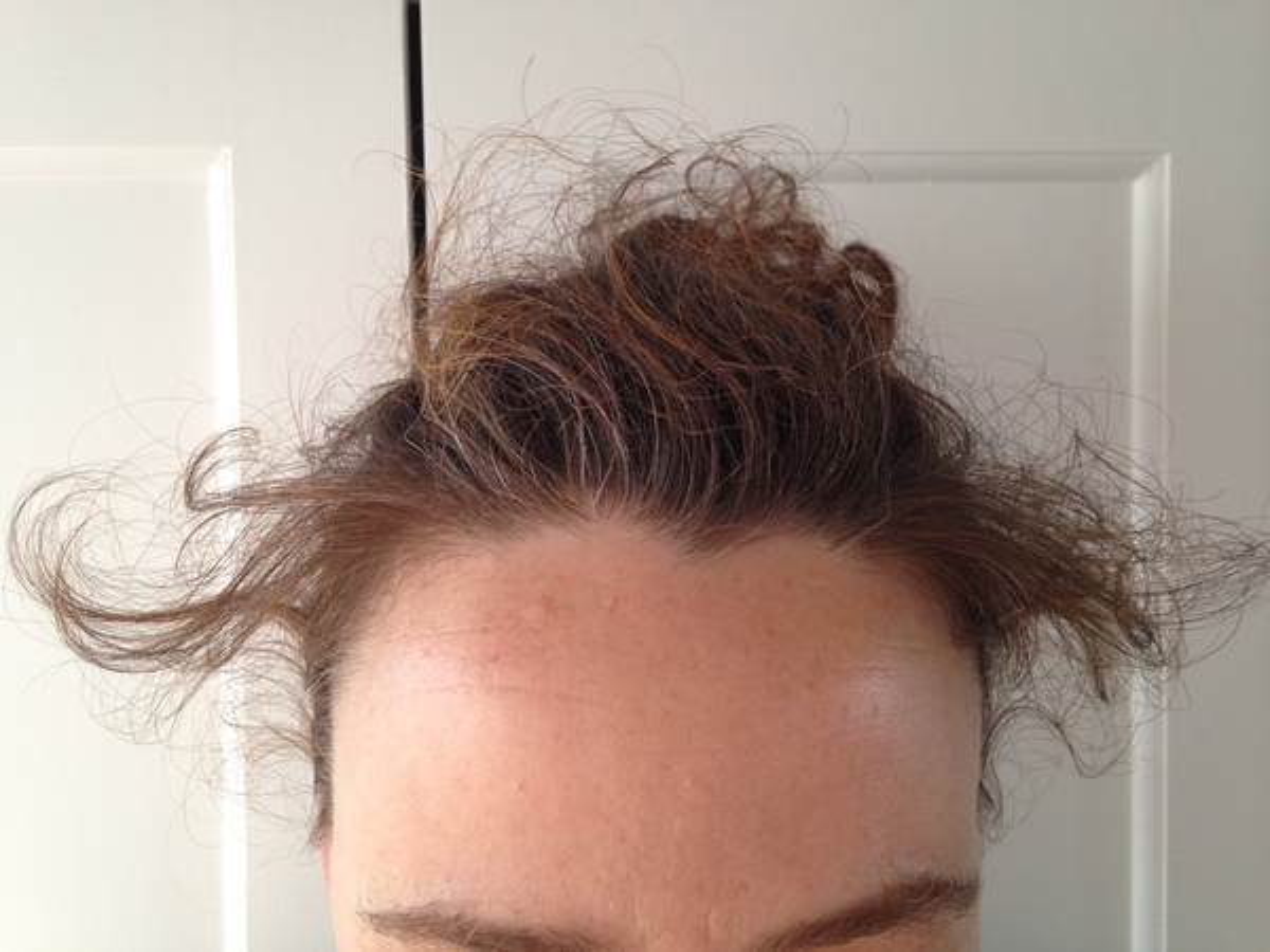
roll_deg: +0.1
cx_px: 635
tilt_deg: -2.2
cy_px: 476
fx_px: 1211
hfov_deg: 55.4
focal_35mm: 33
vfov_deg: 42.9
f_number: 2.4
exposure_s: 1/20
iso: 100
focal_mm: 4.12
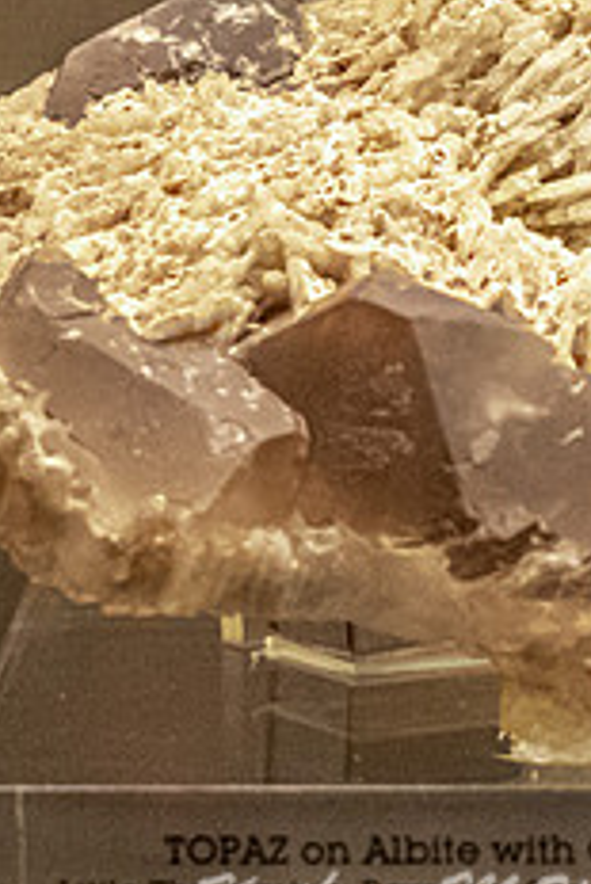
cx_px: 442
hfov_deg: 5.1
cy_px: 148
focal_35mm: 272
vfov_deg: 7.6
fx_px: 6688
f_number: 5.6
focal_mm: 89
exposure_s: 1/60
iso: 5000
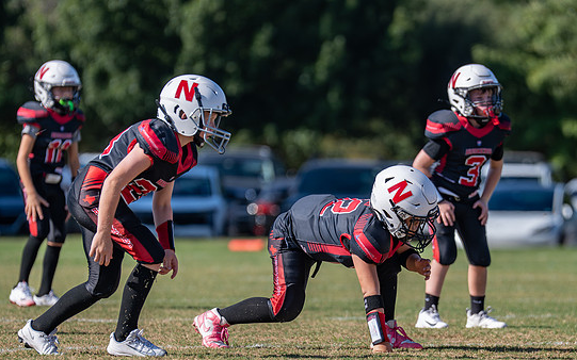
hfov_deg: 5.4
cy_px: 263
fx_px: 6085
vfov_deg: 3.4
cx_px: 377
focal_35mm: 387
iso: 100
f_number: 2.8
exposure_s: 1/1600
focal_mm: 200
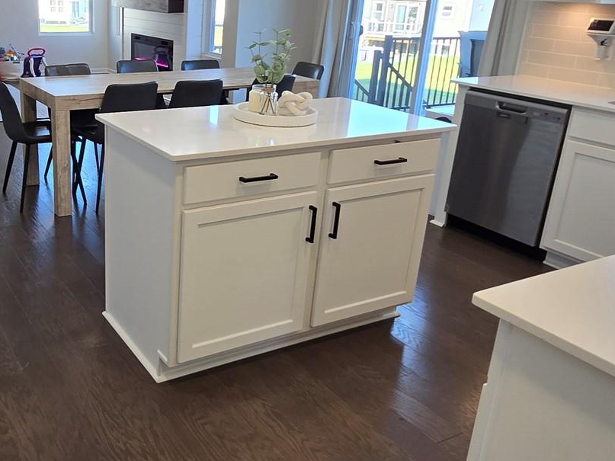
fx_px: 586
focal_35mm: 33
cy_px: 209
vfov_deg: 42.9
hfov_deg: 52.8
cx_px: 151
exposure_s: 1/60
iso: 50
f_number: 2.2
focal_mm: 2.2
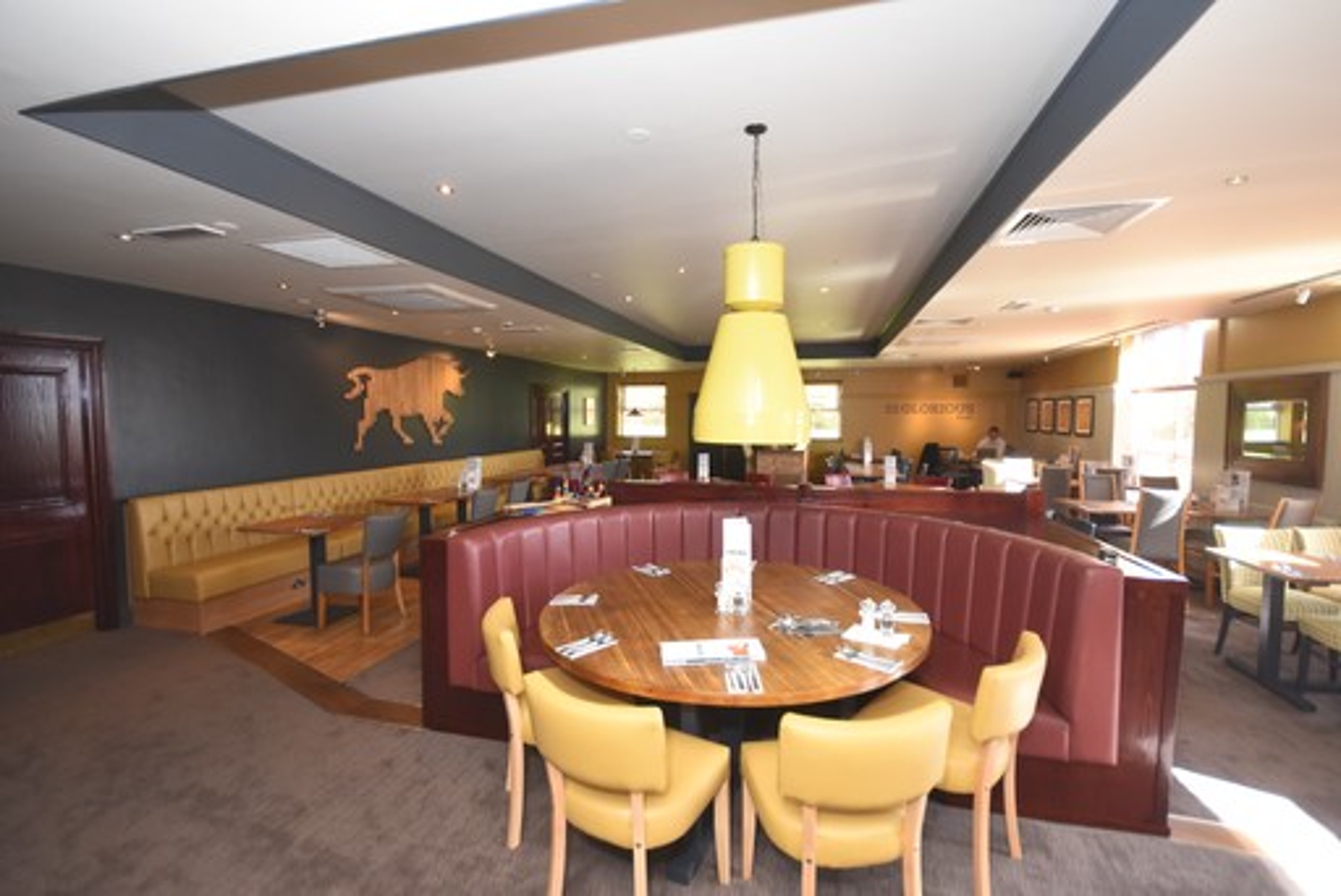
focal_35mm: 15
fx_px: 559
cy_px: 448
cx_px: 670
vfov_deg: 77.4
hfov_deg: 100.4
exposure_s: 1/100
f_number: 4.5
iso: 800
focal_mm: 10
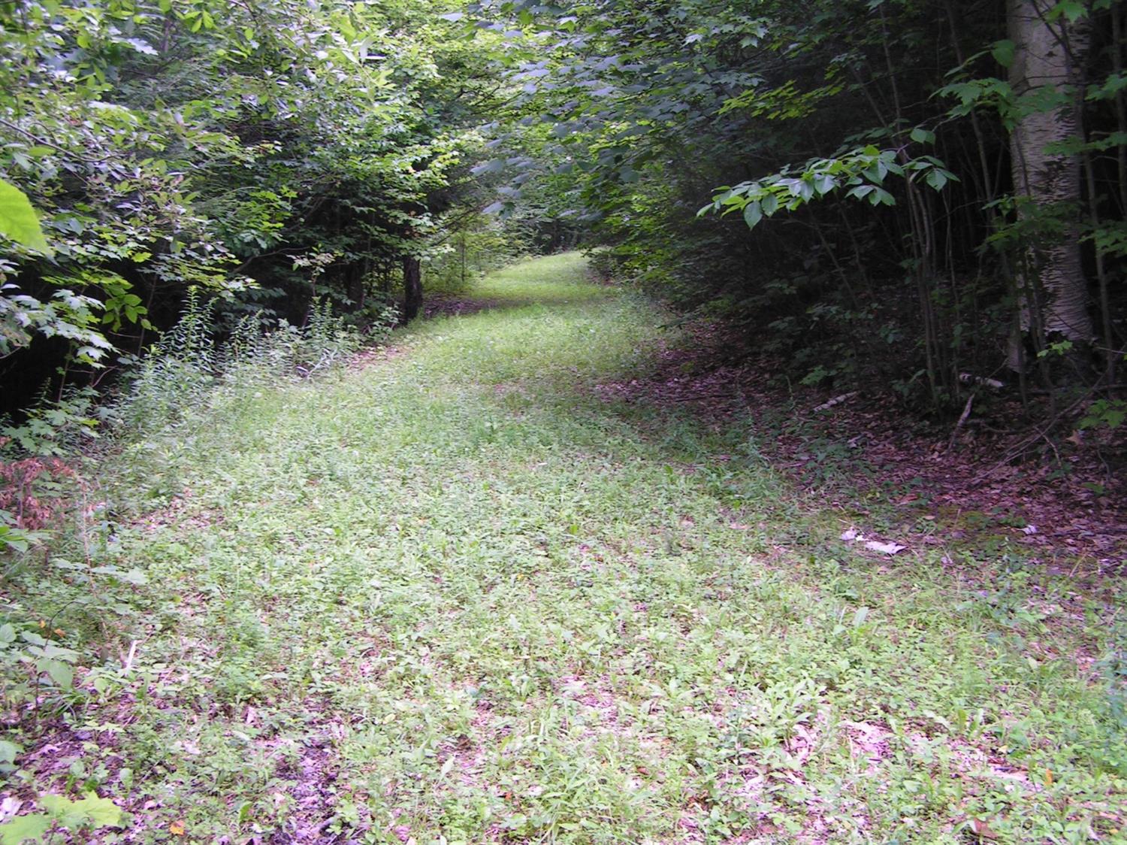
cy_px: 422
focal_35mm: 38
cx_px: 564
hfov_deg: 49.0
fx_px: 1237
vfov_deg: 37.7
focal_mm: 6.3
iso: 50
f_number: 3.5
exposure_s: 1/40
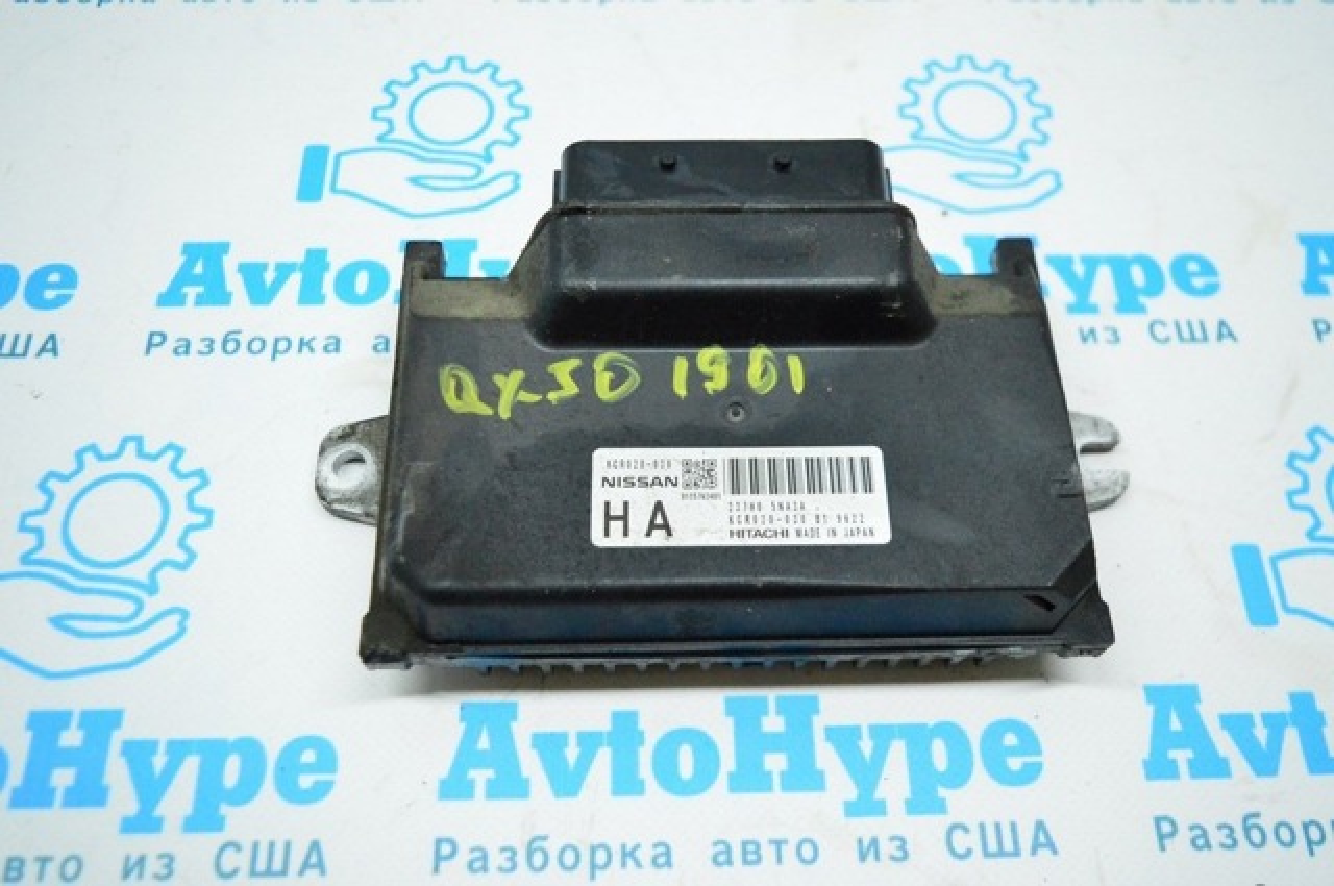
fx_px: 1221
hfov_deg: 57.3
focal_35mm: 33
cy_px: 443
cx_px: 667
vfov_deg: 39.9
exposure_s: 1/640
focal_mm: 22
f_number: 4
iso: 6400
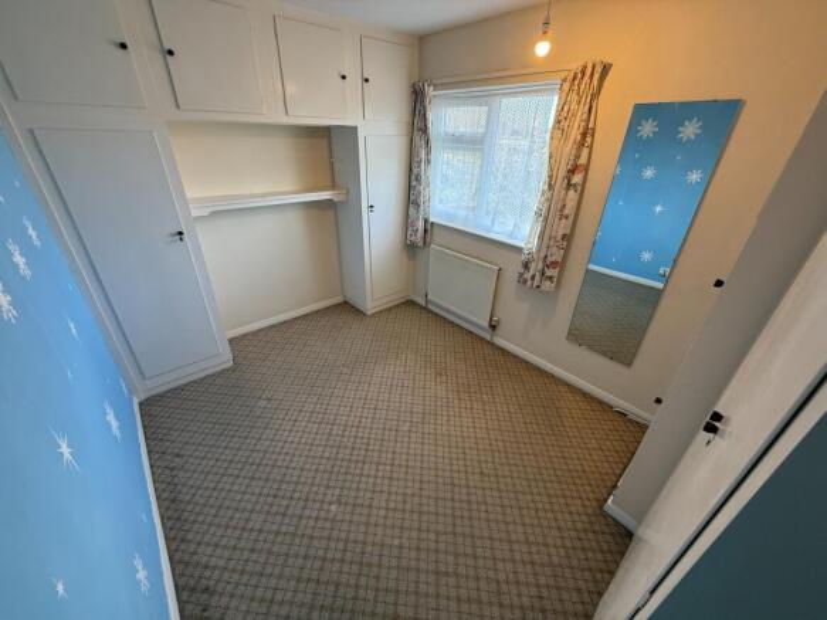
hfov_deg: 102.1
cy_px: 310
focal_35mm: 14
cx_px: 414
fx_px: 334
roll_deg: -1.6
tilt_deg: -28.3
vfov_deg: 85.7
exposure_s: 1/99
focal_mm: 2.22
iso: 200
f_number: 2.2
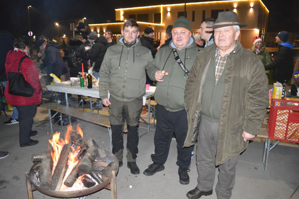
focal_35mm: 27
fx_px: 224
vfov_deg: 47.9
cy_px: 100
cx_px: 150
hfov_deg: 67.4
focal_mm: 18
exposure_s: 1/60
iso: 3200
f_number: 4
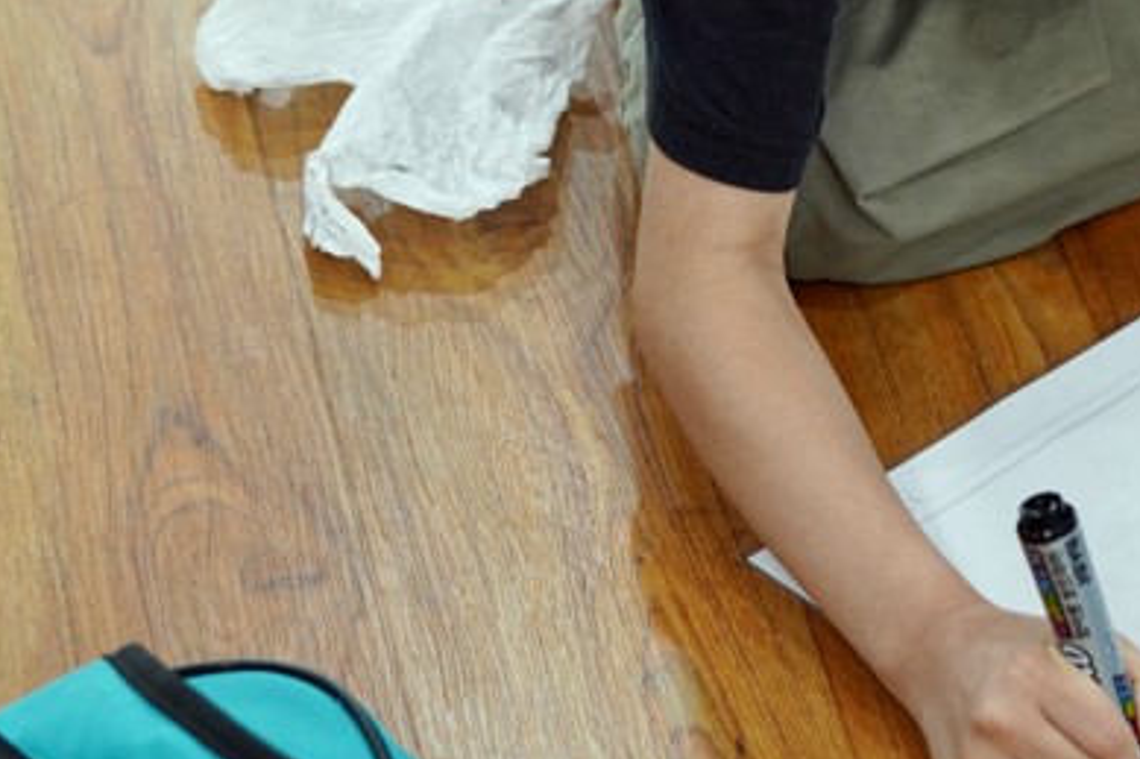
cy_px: -41
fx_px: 5128
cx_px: 1304
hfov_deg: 12.4
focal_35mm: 162
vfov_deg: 8.4
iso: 1600
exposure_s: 1/160
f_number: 4
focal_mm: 70
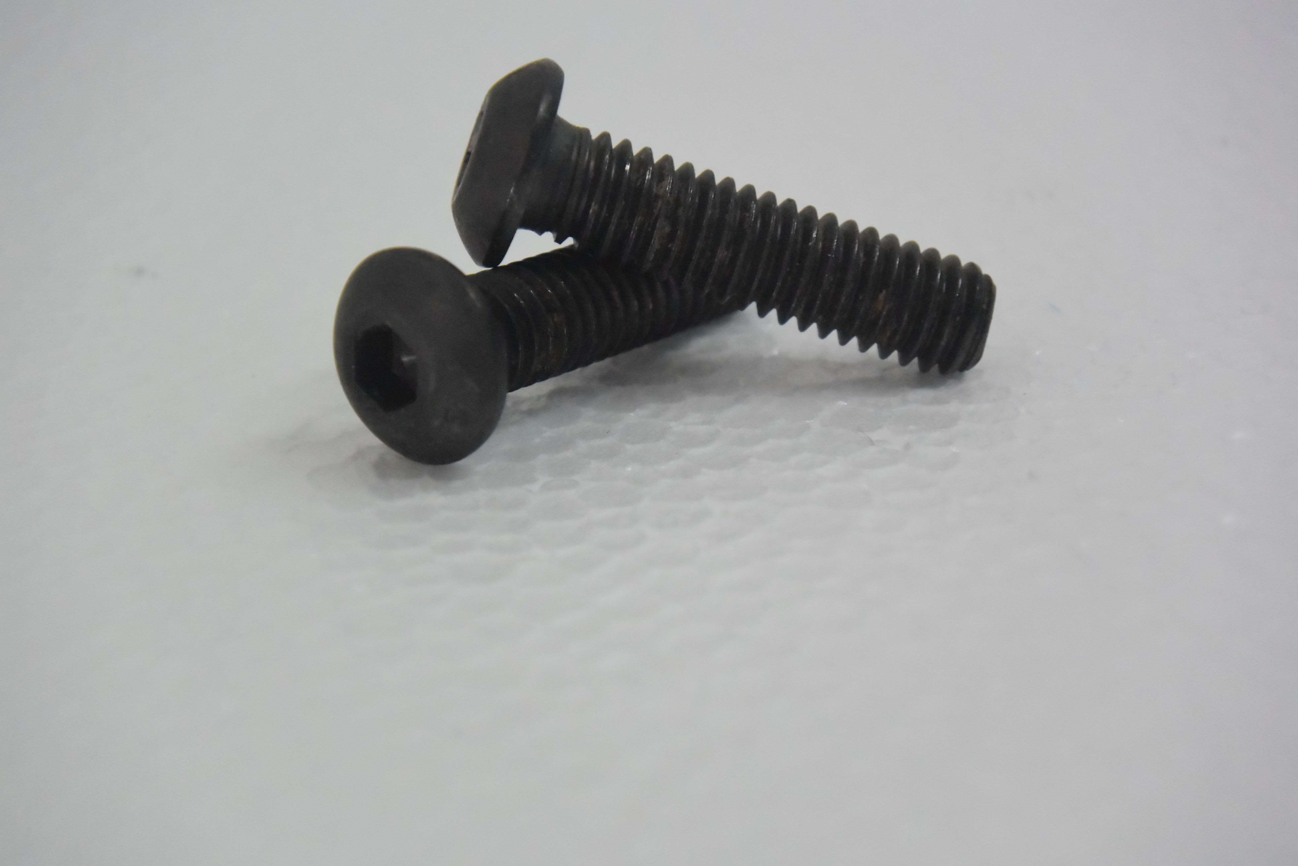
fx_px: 2632
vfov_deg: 18.7
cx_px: 649
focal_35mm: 73
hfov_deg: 27.7
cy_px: 433
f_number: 5.3
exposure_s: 1/100
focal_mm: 27.2
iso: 3200
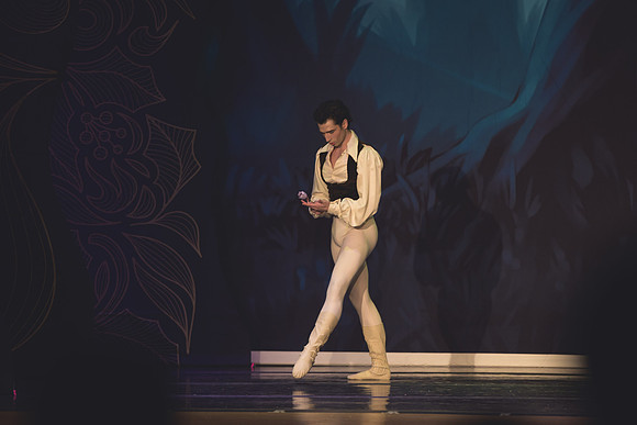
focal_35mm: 270
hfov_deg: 7.6
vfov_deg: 5.1
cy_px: 212
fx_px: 4781
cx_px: 318
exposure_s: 1/320
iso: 1000
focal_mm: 180
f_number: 2.8
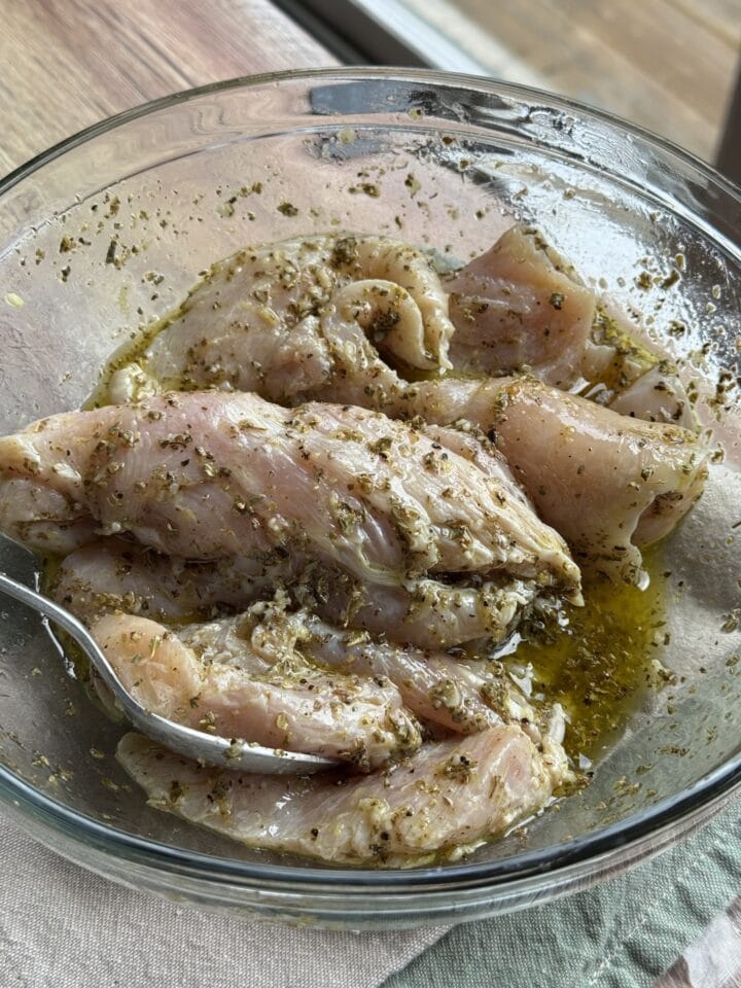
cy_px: 494
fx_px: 1370
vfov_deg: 39.7
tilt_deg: -54.4
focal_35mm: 48
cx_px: 370
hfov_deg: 30.3
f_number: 1.78
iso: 50
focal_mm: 6.76
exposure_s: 1/121
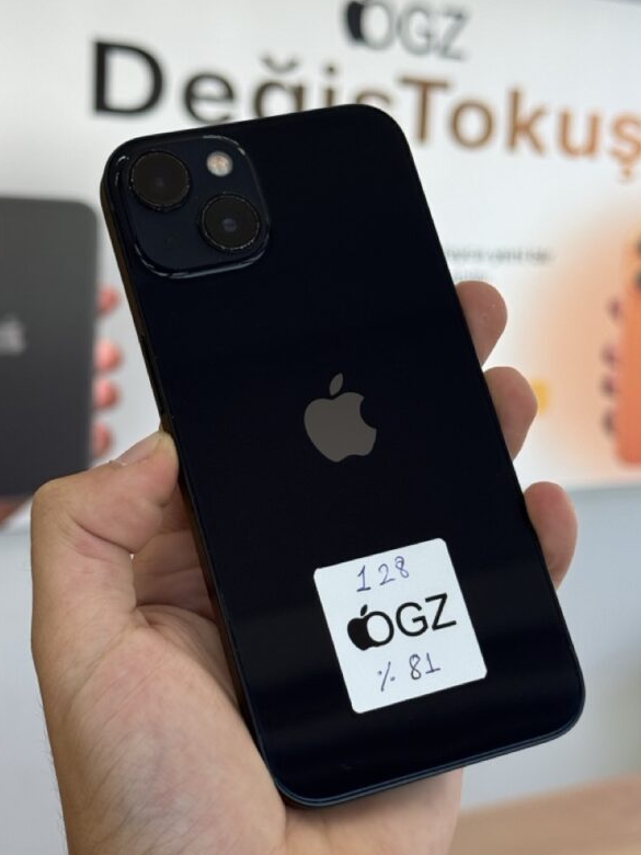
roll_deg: -2.4
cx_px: 286
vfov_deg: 30.7
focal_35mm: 63
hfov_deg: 23.3
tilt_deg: -5.6
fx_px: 1555
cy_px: 397
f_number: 1.78
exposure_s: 1/513
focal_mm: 6.76
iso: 64
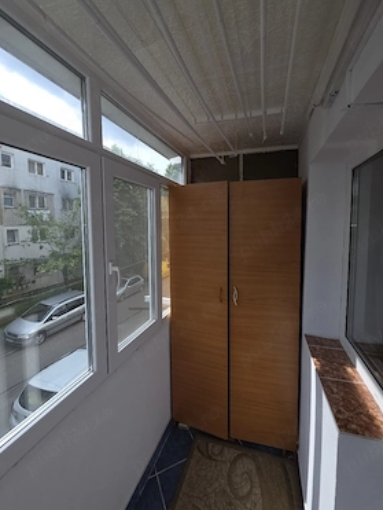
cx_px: 203
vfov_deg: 101.9
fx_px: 206
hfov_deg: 85.7
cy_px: 242
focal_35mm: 14
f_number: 1.9
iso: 20
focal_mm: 2.2
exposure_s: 1/455
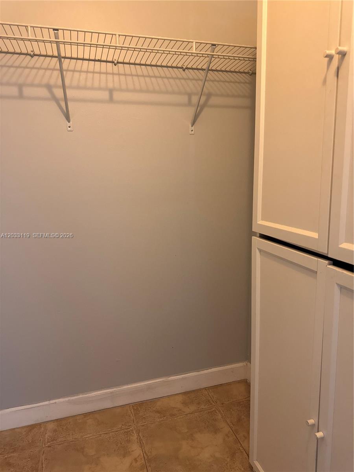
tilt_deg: -11.3
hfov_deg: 56.8
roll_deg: +1.3
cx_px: 177
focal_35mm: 24
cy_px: 236
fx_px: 327
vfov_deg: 71.6
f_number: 1.78
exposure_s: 1/60
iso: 800
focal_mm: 6.76
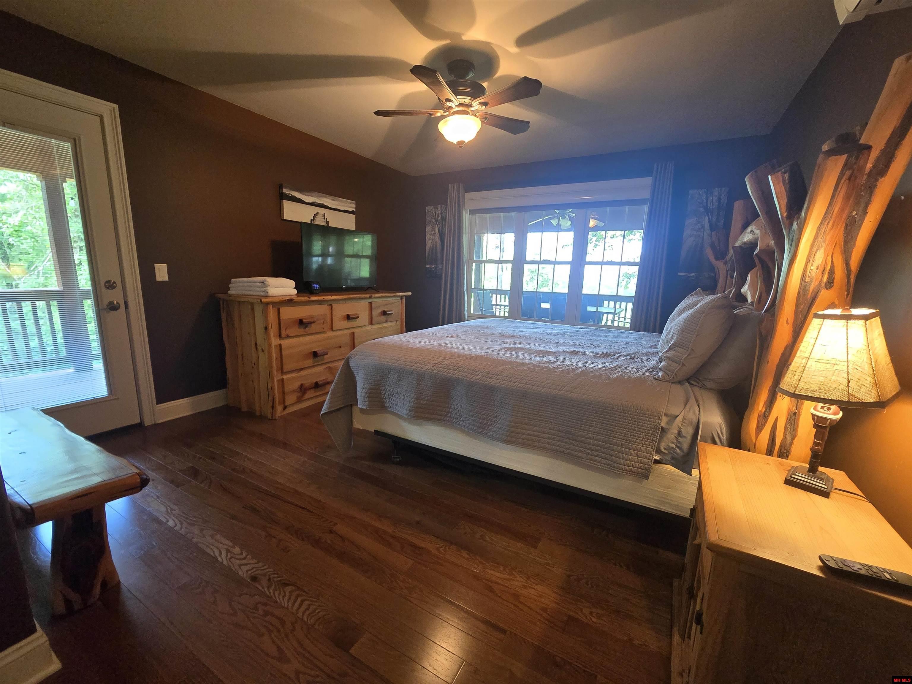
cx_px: 456
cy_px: 342
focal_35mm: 13
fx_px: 343
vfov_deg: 89.9
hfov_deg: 106.2
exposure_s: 1/60
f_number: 2.2
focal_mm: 2.2
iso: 500
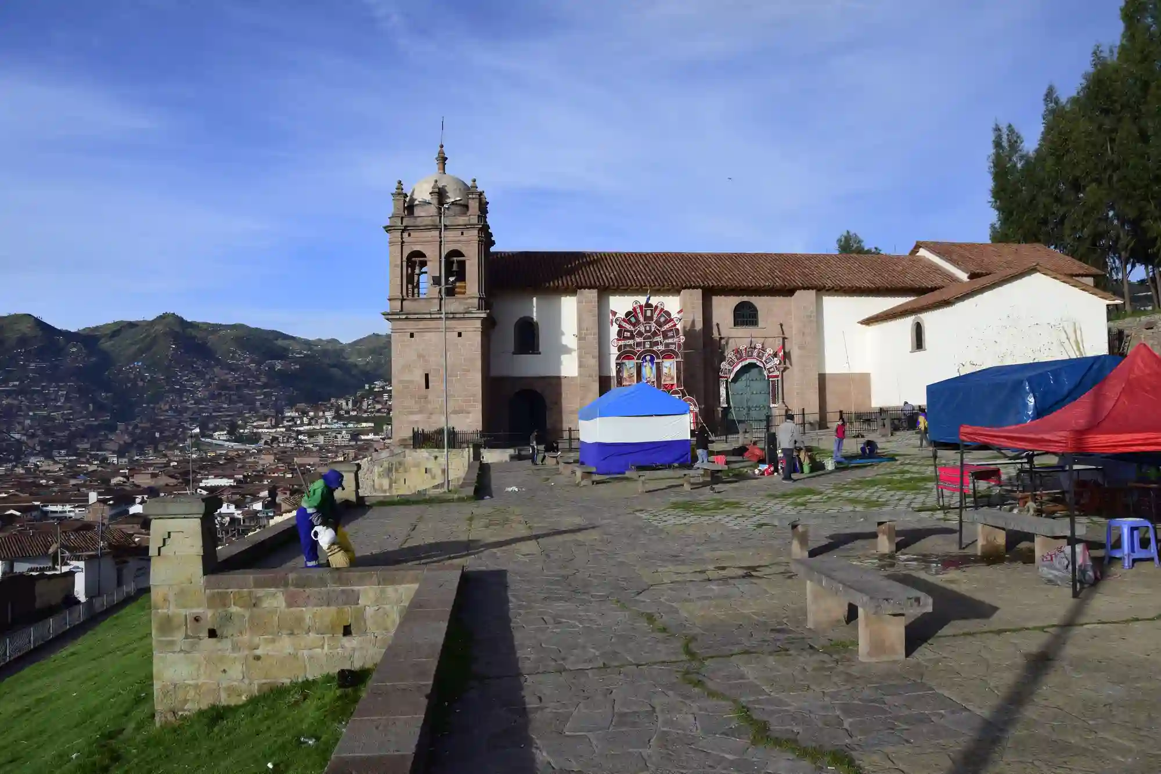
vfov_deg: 47.9
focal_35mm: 27
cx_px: 580
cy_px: 387
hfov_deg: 67.4
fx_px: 871
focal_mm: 18
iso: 400
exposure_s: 1/400
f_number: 8
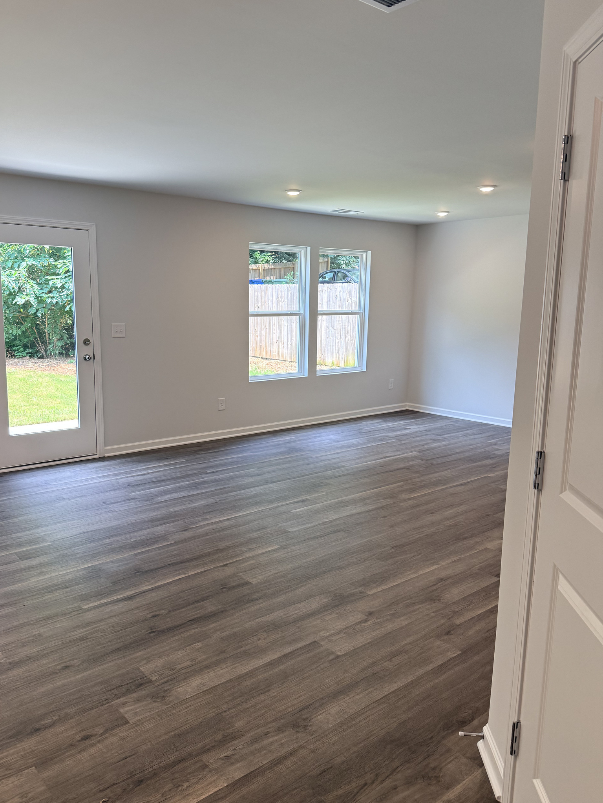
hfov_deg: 51.2
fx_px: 627
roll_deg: -0.5
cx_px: 266
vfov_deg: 65.3
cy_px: 400
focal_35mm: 27
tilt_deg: -9.1
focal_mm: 6.76
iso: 160
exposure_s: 1/218
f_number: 1.78
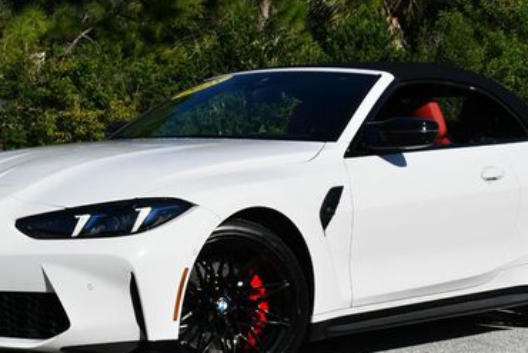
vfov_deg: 15.2
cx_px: 247
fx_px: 1320
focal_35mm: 90
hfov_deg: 22.6
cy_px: 140
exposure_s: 1/320
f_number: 9
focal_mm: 26
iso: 100
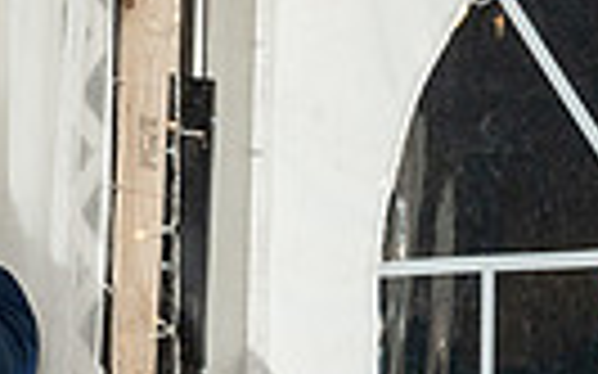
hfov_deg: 9.4
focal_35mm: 218
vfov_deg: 5.9
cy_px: 647
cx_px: 905
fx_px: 3551
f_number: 5.6
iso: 1600
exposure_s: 1/200
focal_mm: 48
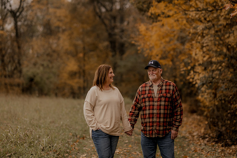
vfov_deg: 15.5
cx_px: 118
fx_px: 580
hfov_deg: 23.1
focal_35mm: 88
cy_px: 79
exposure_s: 1/2500
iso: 250
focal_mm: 85
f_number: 1.8
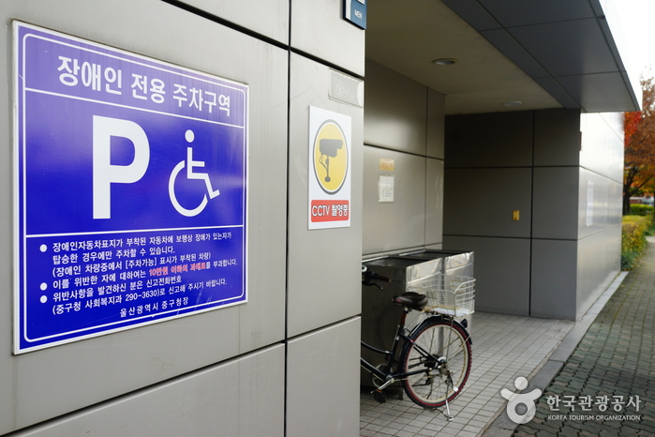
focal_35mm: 35
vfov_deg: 37.9
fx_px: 637
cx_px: 328
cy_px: 218
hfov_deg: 54.4
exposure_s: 1/250
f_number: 5.6
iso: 500
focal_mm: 35
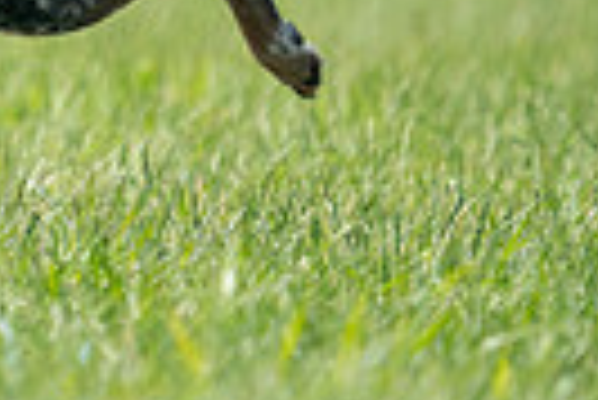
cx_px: -265
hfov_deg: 0.8
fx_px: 43518
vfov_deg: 0.5
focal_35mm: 2617
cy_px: -317
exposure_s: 1/4000
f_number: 6.3
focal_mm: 600
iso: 1600
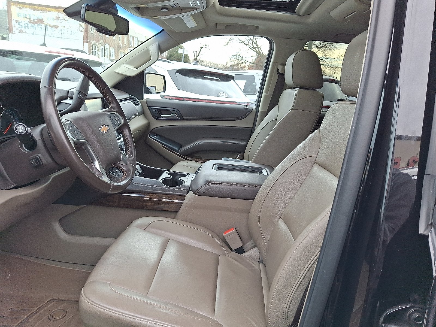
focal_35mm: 25
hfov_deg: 69.4
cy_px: 164
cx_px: 218
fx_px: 315
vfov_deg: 54.9
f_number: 1.8
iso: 25
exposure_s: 1/100
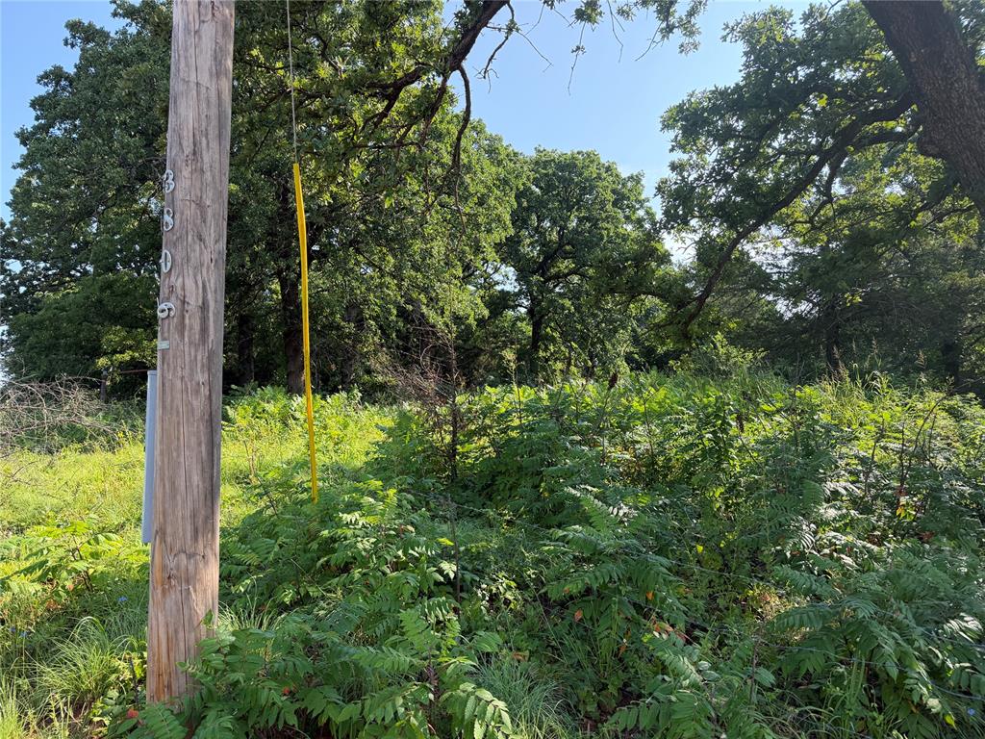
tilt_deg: +3.4
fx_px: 683
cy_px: 370
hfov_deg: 71.6
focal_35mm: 24
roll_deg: -0.4
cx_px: 492
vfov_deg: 56.8
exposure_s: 1/920
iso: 100
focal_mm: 6.76
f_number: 1.78
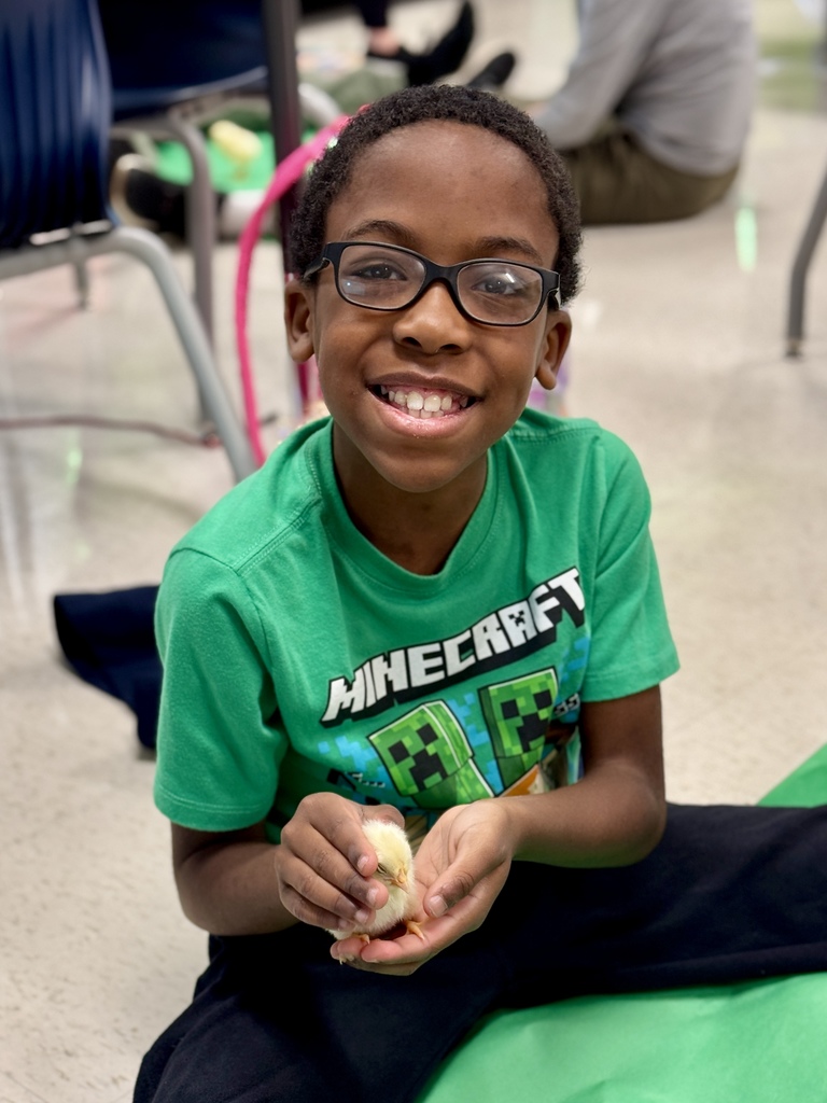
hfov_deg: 30.3
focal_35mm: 48
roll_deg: +3.1
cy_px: 552
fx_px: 1529
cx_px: 414
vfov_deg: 39.7
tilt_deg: -26.4
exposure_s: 1/60
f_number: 1.78
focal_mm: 6.76
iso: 160
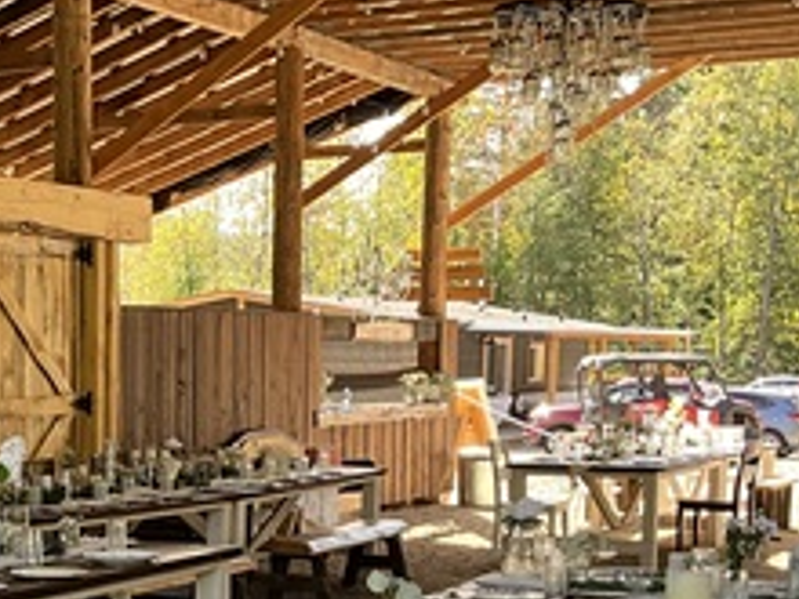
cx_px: 65
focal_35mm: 79
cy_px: 584
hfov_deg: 24.0
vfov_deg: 18.2
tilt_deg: -7.7
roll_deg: -0.5
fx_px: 1823
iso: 25
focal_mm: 3
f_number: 1.8
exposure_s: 1/122
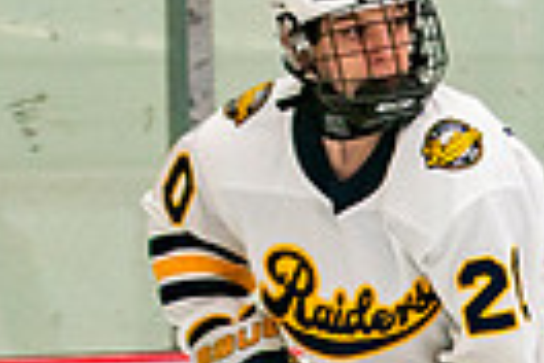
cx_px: 897
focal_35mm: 675
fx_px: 10199
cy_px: 580
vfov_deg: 2.0
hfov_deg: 3.0
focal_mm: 88
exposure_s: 1/640
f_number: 2.8
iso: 2000
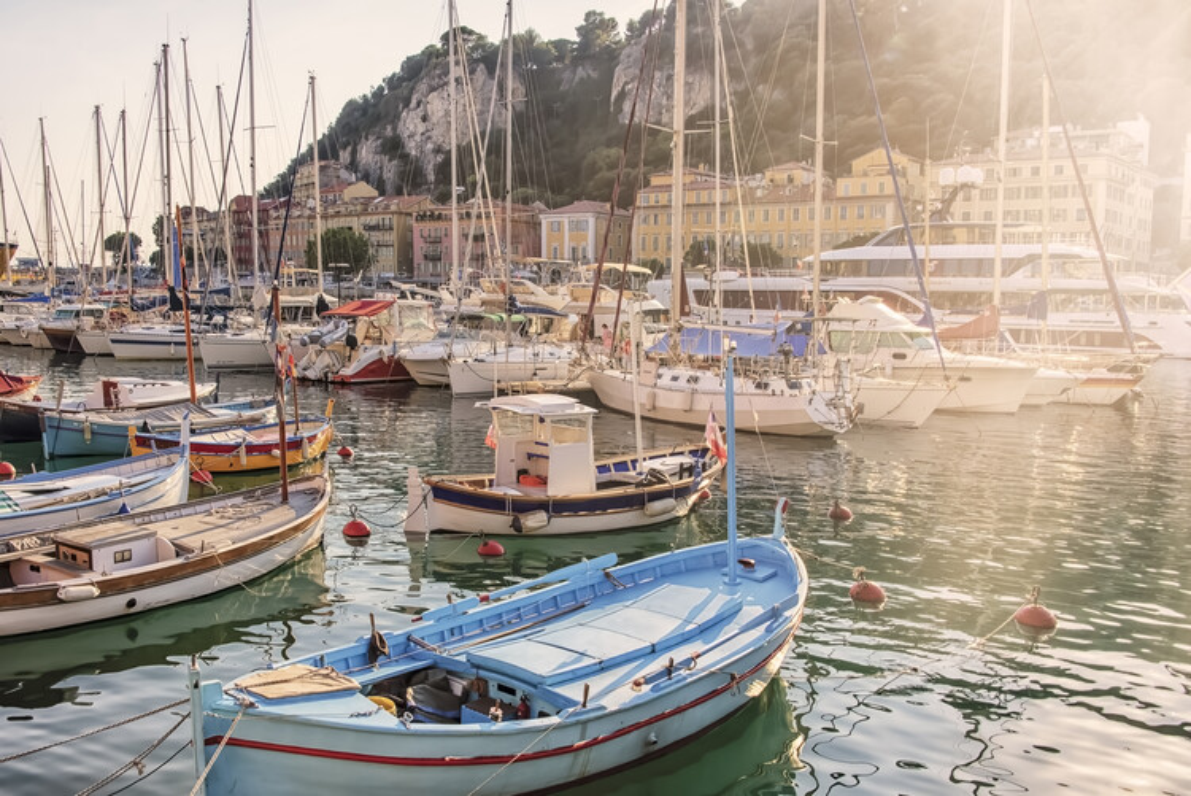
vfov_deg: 38.9
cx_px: 596
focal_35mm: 34
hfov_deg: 55.8
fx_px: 1125
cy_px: 398
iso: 64
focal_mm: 34
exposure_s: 1/320
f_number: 9
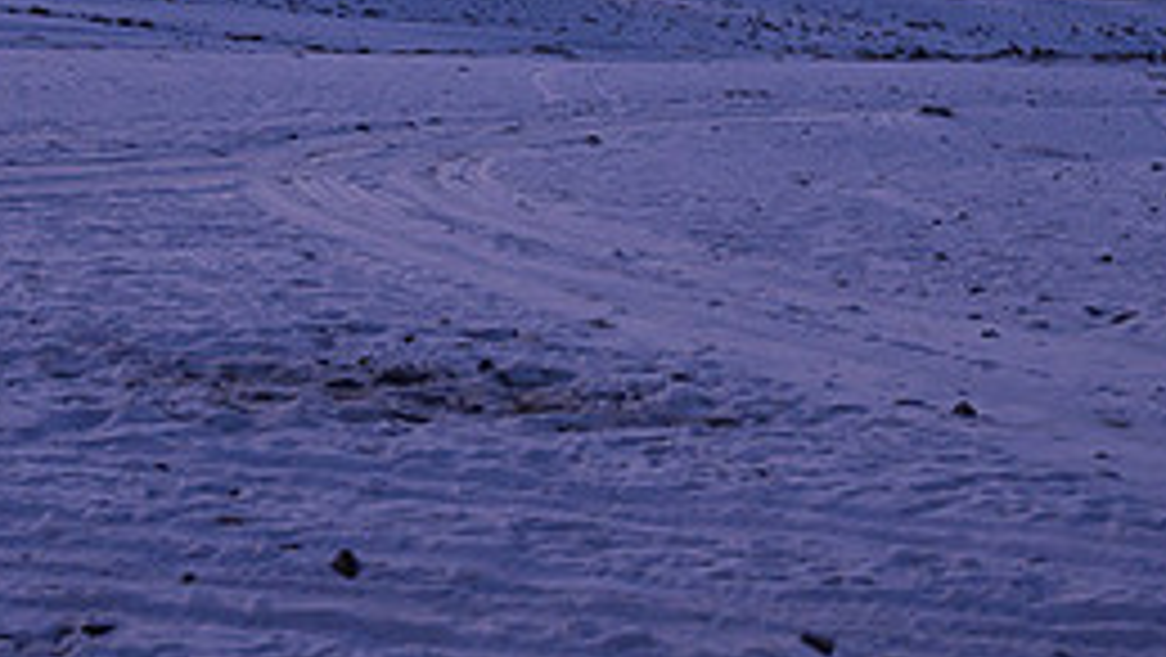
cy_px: -114
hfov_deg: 22.2
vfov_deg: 12.4
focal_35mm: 96
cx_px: 450
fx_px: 2970
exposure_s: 1/80
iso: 640
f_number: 3.5
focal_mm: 41
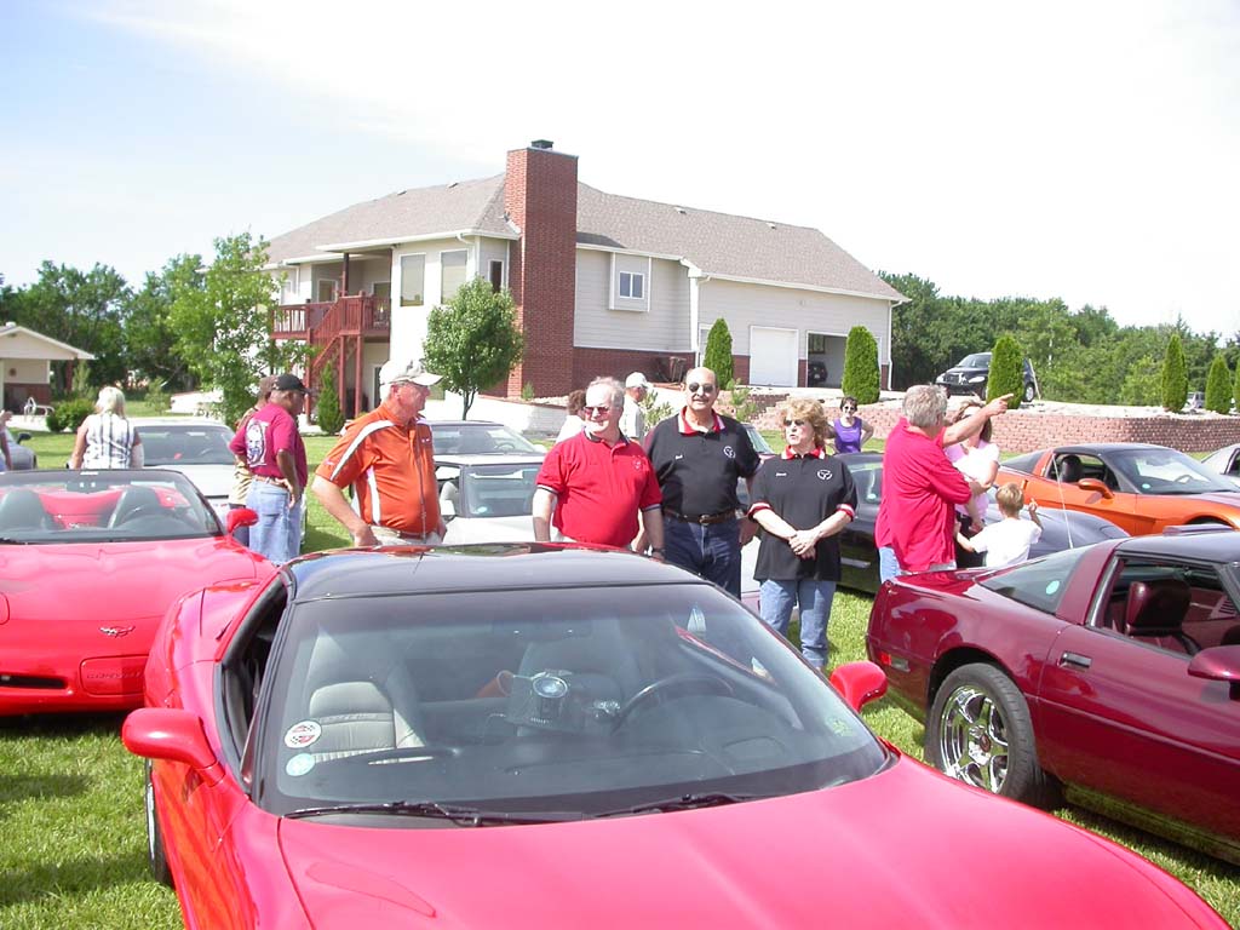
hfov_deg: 49.0
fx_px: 1361
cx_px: 620
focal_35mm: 38
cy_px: 465
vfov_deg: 37.7
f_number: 2.6
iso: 100
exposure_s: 1/1000
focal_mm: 7.85
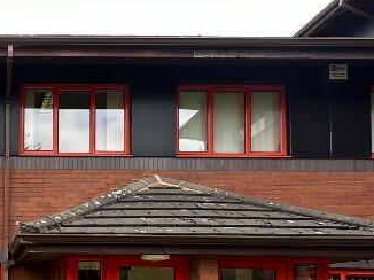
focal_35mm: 44
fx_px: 475
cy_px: 279
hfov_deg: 37.6
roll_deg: -1.0
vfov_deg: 30.5
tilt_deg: +2.2
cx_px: -13
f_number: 2.2
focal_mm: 2.22
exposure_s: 1/396
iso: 40
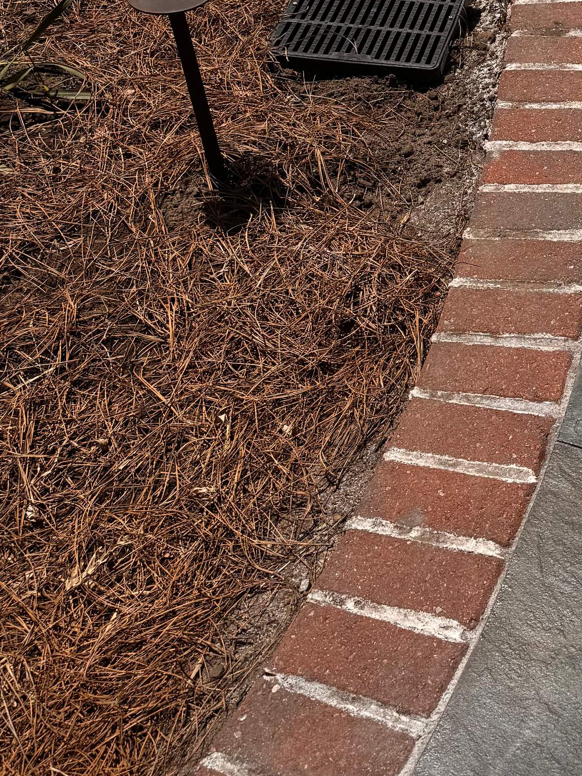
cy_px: 84
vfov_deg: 29.5
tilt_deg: -33.3
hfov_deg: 21.5
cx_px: 717
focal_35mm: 63
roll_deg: +1.1
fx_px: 1412
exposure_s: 1/7092
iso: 80
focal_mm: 6.76
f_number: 1.78
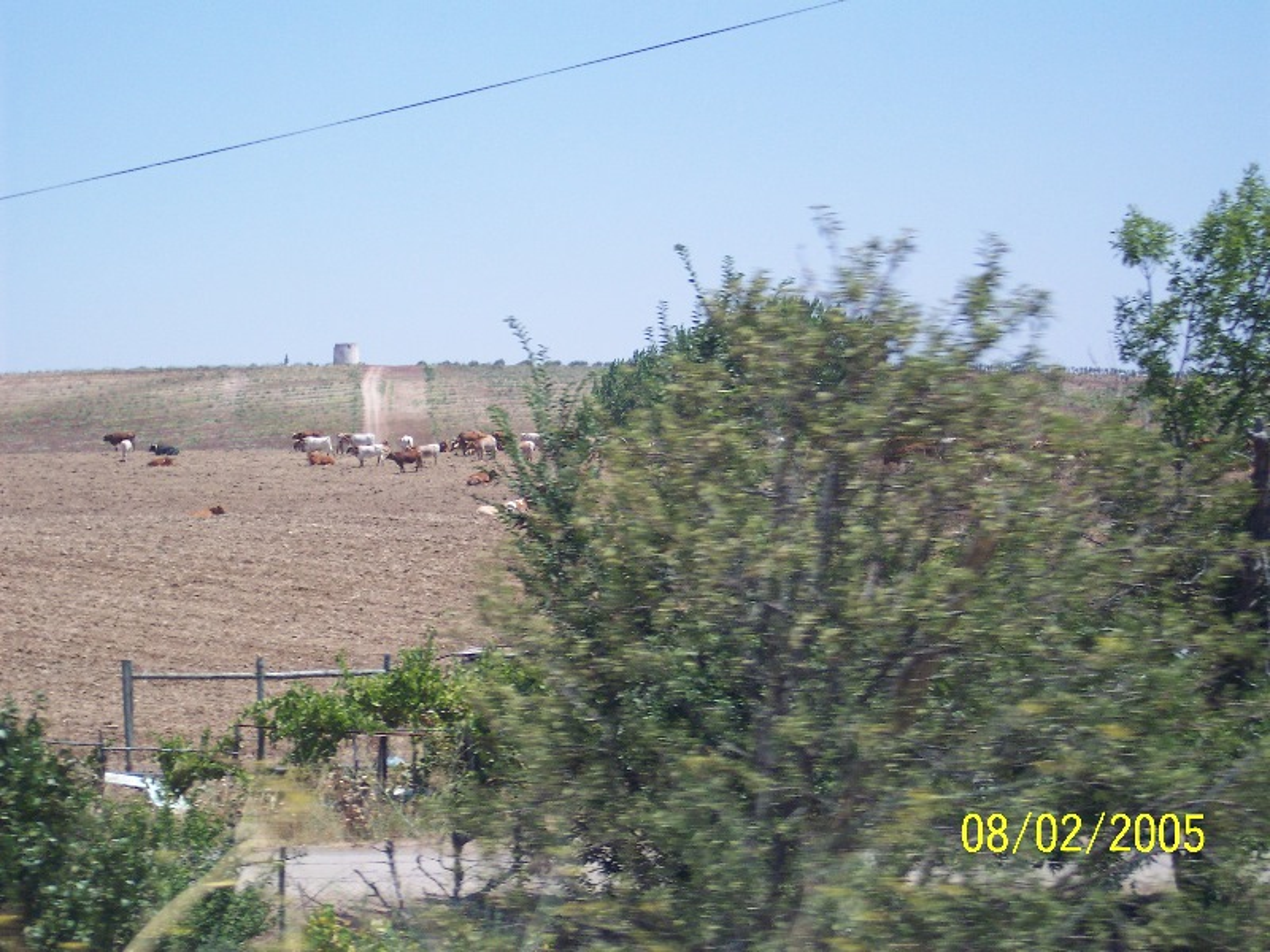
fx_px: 4182
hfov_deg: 17.3
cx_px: 635
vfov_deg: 13.0
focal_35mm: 114
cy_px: 476
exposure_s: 1/500
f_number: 4.8
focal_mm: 24
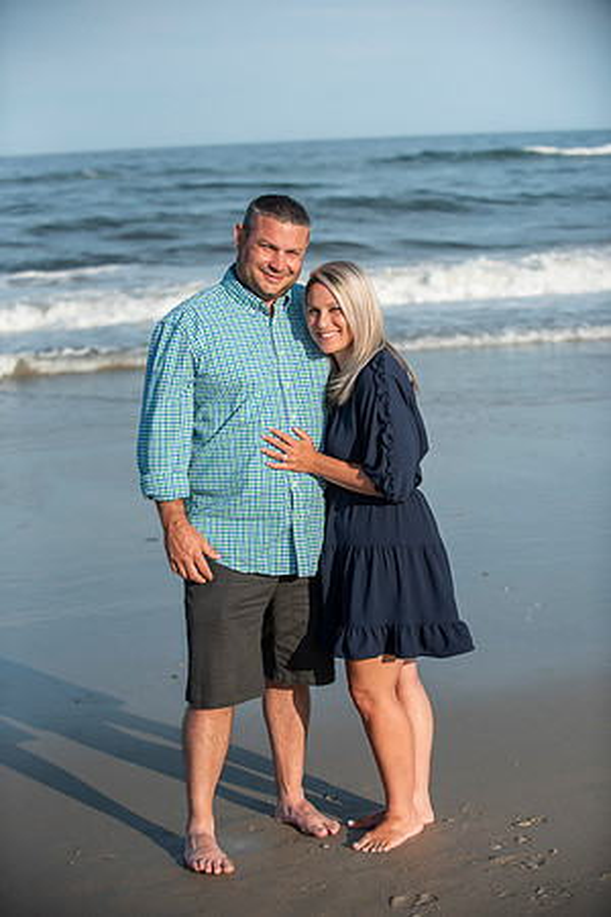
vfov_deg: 26.0
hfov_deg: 17.5
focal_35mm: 78
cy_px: 458
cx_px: 306
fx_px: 1986
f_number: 3.5
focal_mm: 78
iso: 250
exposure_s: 1/4000
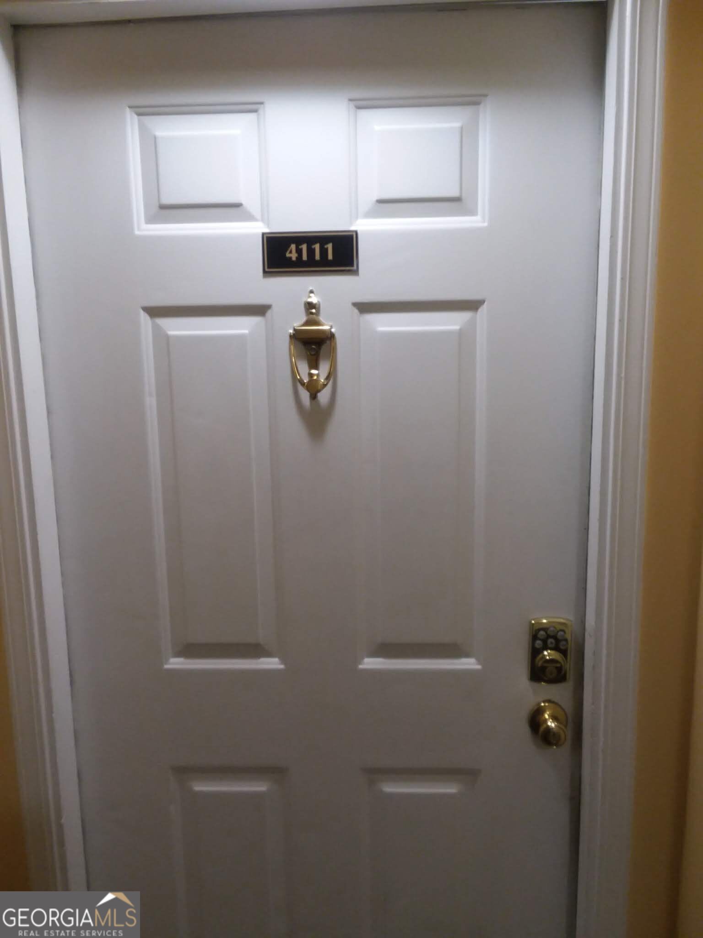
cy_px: 469
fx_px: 785
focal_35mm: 29
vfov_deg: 61.7
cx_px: 352
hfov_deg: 48.2
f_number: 1.9
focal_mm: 2.47
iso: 80
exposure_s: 1/30
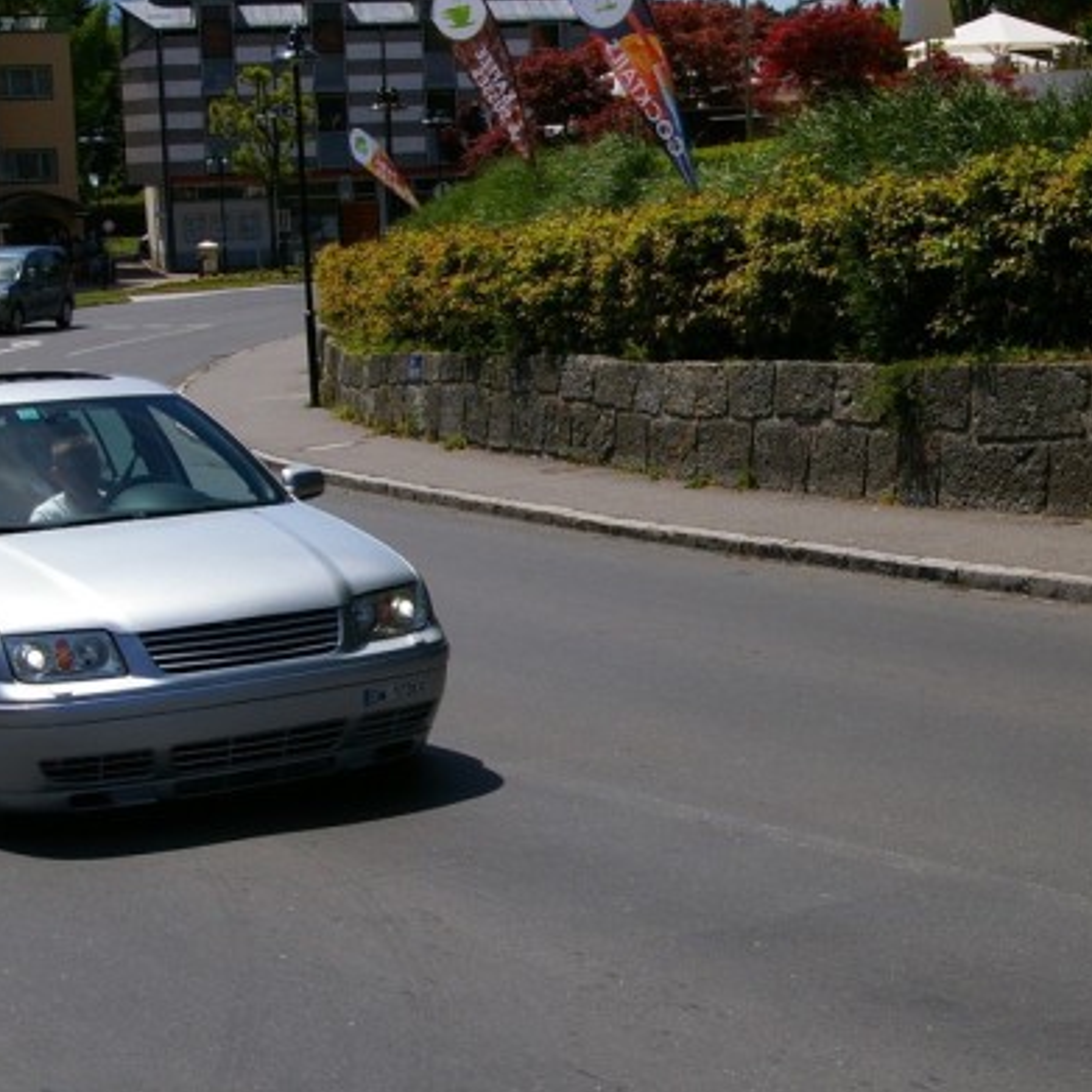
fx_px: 2605
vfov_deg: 23.7
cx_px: 656
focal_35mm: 73
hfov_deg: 23.6
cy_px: 473
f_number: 11
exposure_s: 1/250
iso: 200
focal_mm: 28
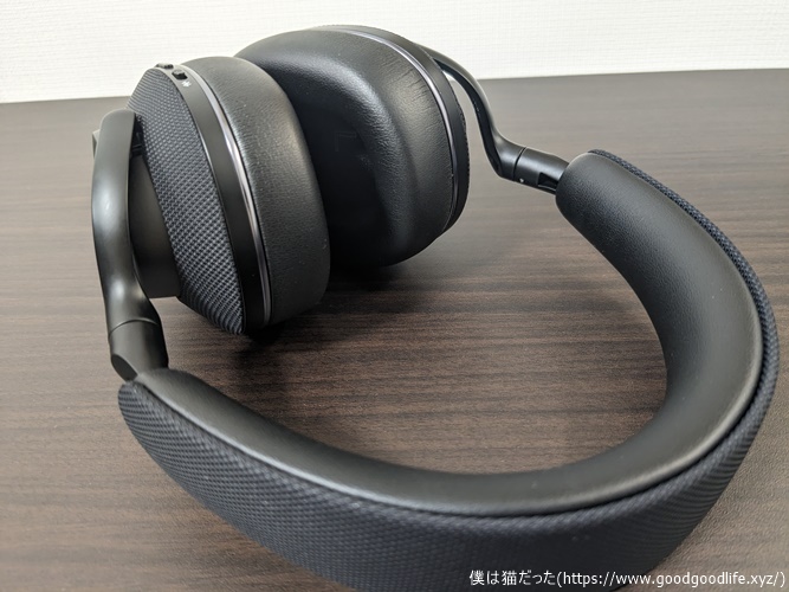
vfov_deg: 51.3
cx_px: 394
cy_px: 296
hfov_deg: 65.3
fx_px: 615
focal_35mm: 27
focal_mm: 4.38
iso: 164
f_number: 1.73
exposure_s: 1/25
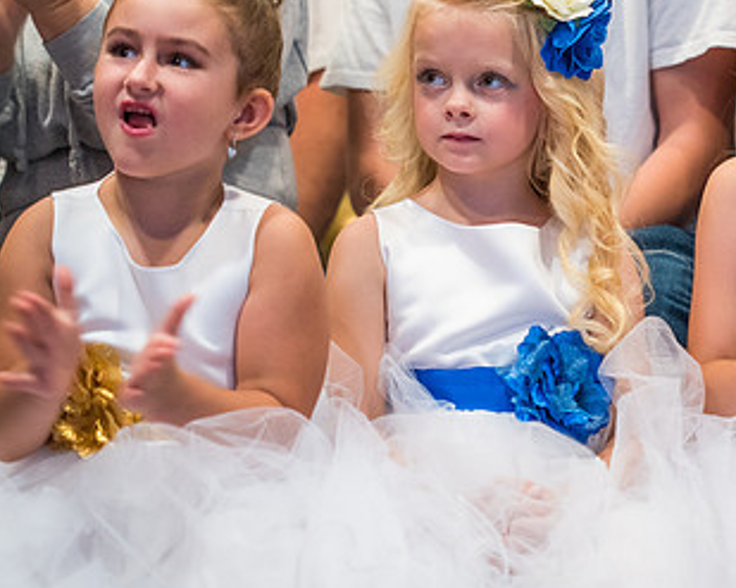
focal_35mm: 176
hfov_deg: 10.9
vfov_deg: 8.8
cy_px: 142
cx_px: 650
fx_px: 3833
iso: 1600
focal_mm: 100
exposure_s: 1/125
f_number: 2.8
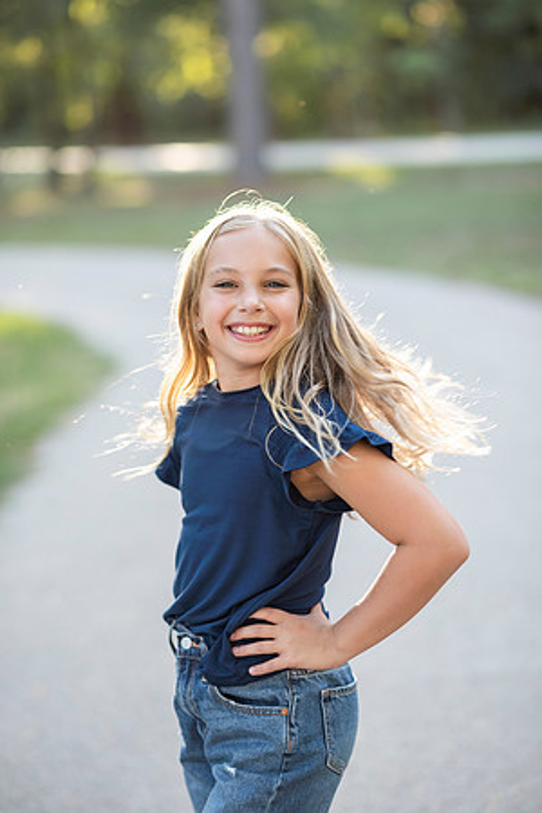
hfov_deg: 16.1
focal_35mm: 85
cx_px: 271
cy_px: 406
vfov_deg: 23.9
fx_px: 1919
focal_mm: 85
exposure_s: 1/400
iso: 400
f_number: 2.2
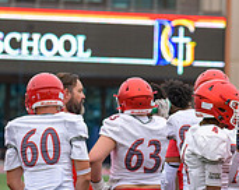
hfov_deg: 4.8
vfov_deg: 3.9
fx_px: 2816
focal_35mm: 399
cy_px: 173
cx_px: 259
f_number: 3.5
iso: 640
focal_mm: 125
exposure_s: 1/1000
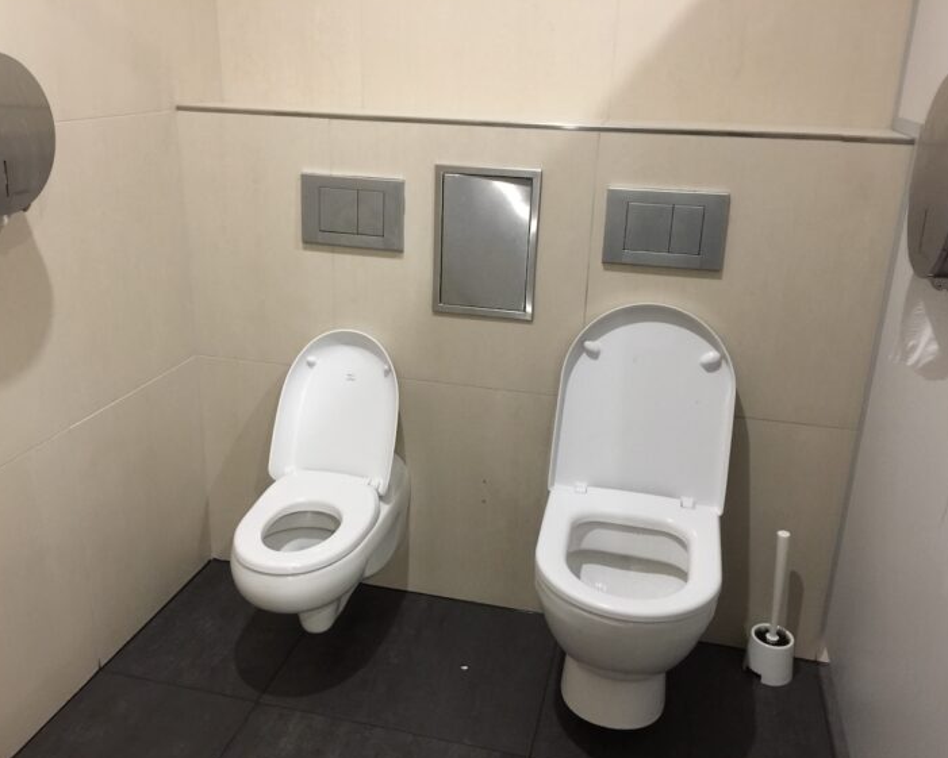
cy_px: 377
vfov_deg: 47.1
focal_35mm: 31
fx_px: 870
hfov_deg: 57.2
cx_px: 460
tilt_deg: -19.6
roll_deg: -0.3
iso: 100
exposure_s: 1/10
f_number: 2.2
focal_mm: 4.15
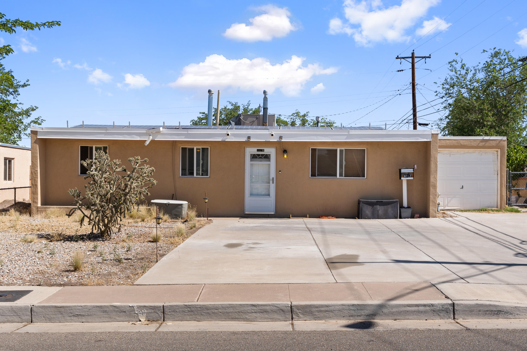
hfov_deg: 46.4
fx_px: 615
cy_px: 176
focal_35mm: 42
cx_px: 264
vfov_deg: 31.9
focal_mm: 28
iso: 320
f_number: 9
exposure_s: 1/250
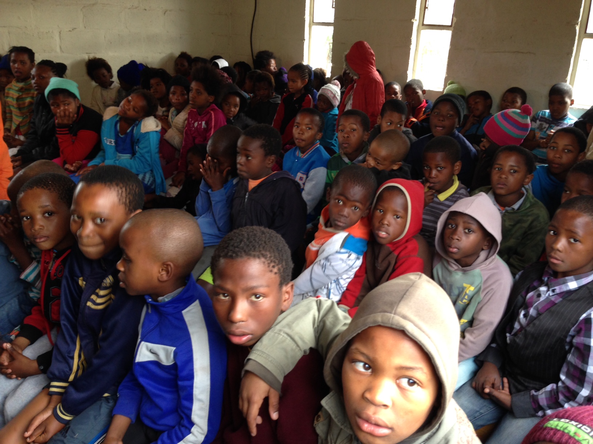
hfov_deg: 55.4
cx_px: 296
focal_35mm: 33
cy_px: 222
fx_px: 565
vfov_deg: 42.9
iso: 80
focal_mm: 4.12
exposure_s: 1/20
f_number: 2.4
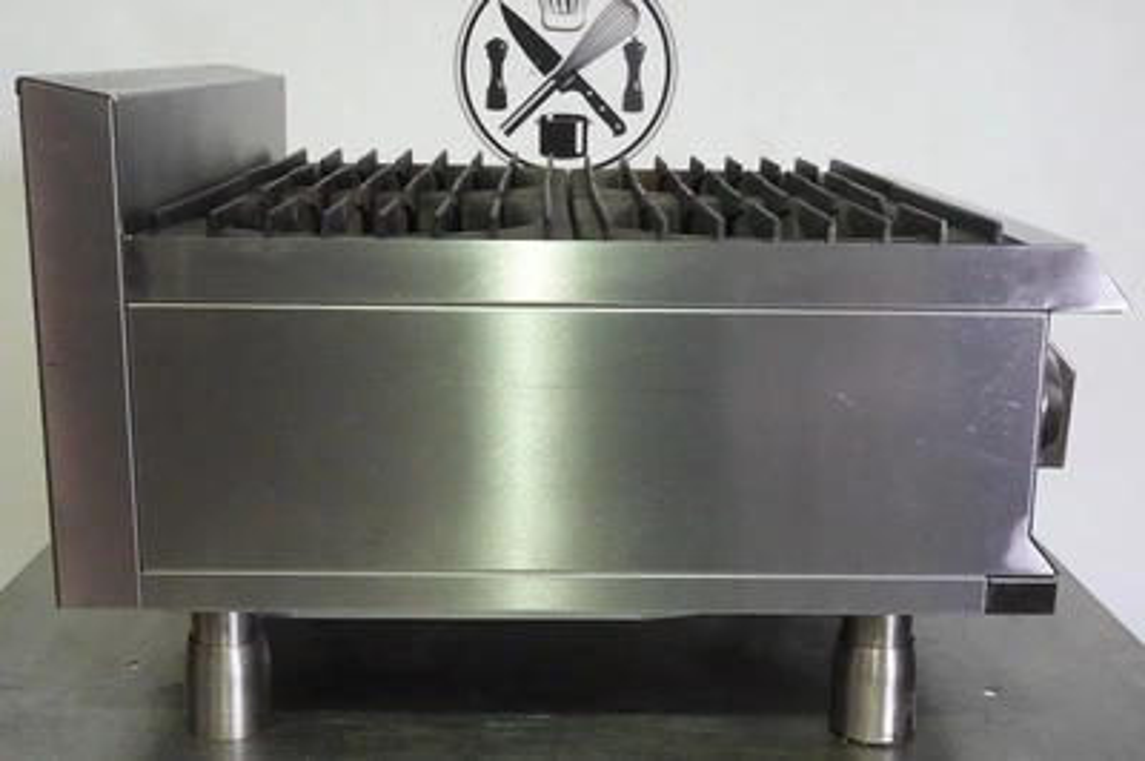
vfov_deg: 29.2
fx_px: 1462
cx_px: 572
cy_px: 380
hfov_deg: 42.8
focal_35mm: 46
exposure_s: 1/50
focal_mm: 16.86
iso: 4000
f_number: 11
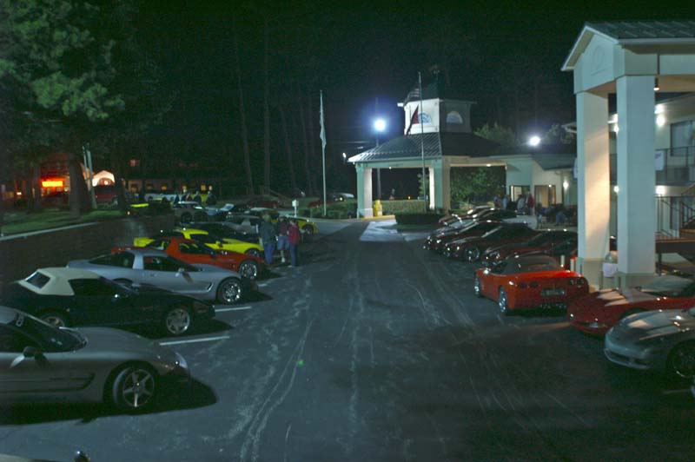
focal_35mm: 36
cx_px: 348
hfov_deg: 53.2
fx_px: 694
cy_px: 231
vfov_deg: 36.8
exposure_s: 1/6
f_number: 4
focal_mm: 24
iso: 400
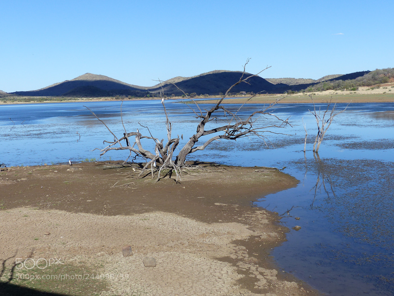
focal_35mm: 49
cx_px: 197
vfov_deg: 29.7
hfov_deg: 38.9
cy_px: 148
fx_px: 558
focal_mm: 8.4
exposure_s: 1/1000
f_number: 4
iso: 100
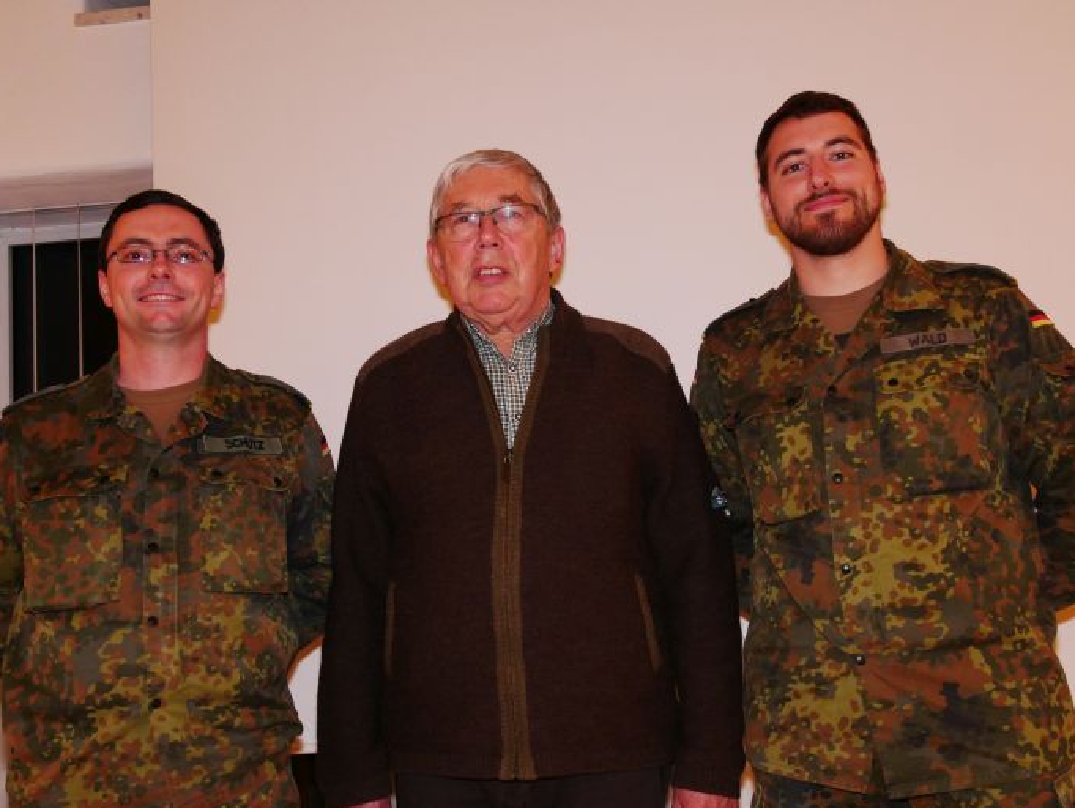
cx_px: 536
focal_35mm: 39
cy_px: 413
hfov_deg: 47.8
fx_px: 1212
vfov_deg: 36.9
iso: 1600
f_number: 5
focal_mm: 19
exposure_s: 1/50
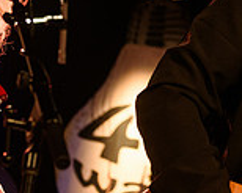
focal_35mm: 184
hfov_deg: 10.4
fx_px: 1317
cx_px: 233
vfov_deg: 8.3
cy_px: -4
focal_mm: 52
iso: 2500
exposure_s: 1/160
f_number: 3.2
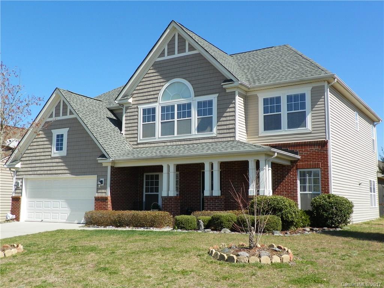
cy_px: 144
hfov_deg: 45.8
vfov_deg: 35.1
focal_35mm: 41
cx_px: 192
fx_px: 455
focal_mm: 7.3
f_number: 5
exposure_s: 1/320
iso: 64
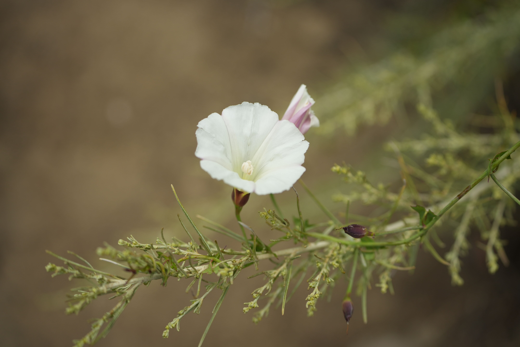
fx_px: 722
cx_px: 260
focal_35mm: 50
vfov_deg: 27.0
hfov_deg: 39.6
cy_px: 174
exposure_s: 1/1600
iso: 200
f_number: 4.5
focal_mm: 50
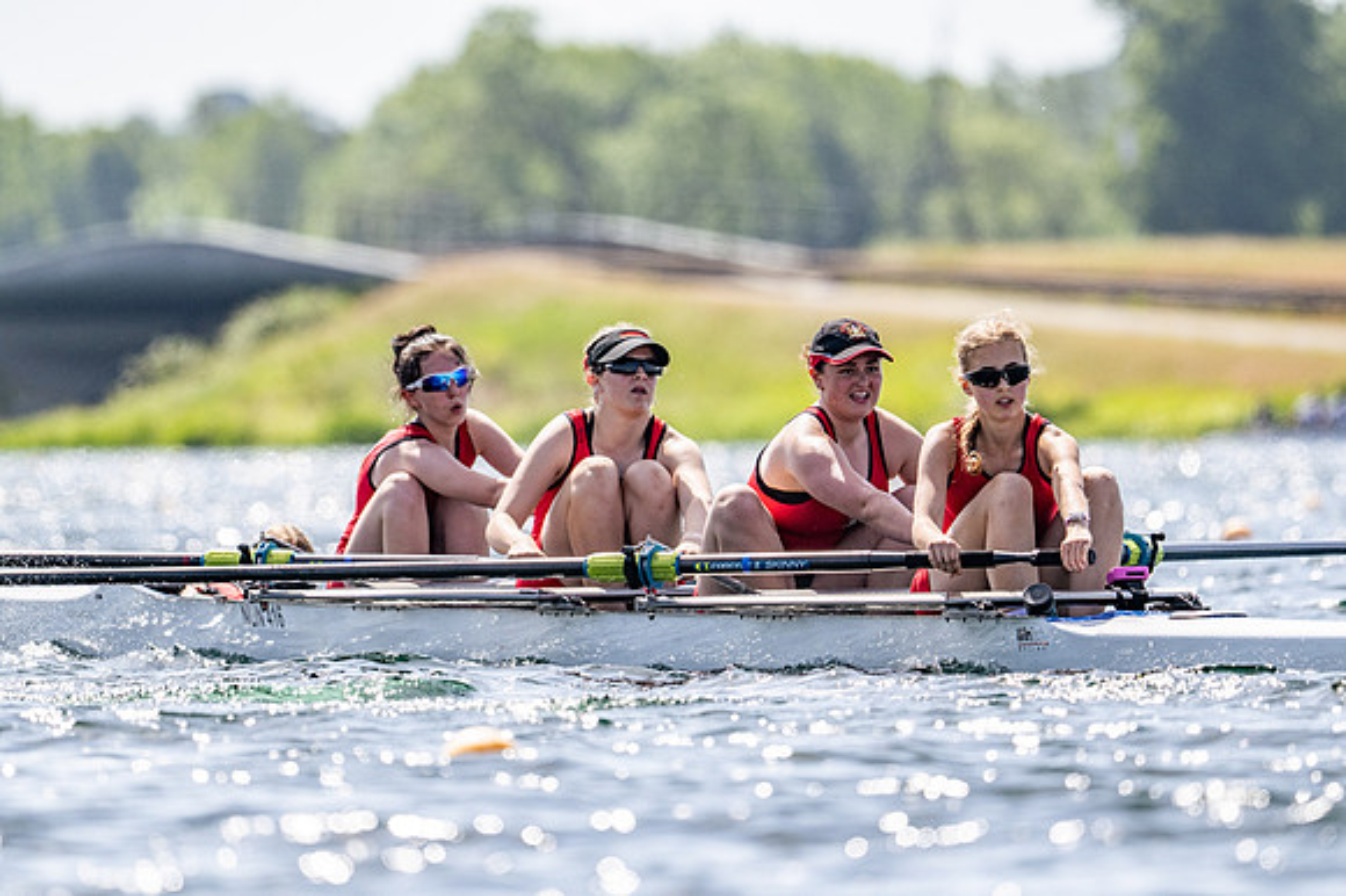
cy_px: 448
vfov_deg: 2.3
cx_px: 673
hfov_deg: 3.4
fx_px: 22420
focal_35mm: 600
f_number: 4.5
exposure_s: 1/2500
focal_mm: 400
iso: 220
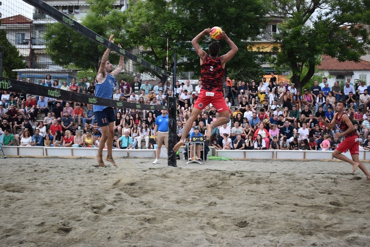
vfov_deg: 30.5
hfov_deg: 44.5
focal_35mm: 44
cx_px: 187
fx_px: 452
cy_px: 122
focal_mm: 28
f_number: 4.2
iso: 500
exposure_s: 1/250
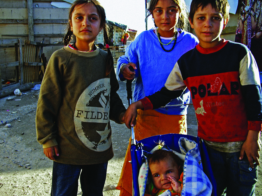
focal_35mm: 38
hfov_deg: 49.0
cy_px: 98
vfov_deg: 37.7
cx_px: 131
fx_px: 288
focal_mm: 7.9
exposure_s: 1/160
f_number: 2.8
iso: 50
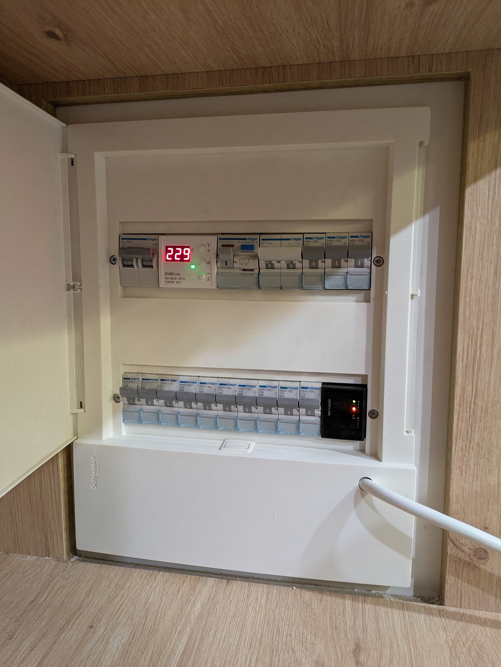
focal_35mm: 25
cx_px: 250
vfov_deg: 69.4
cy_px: 334
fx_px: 482
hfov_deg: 54.9
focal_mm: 5.43
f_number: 1.89
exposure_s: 1/25
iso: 345
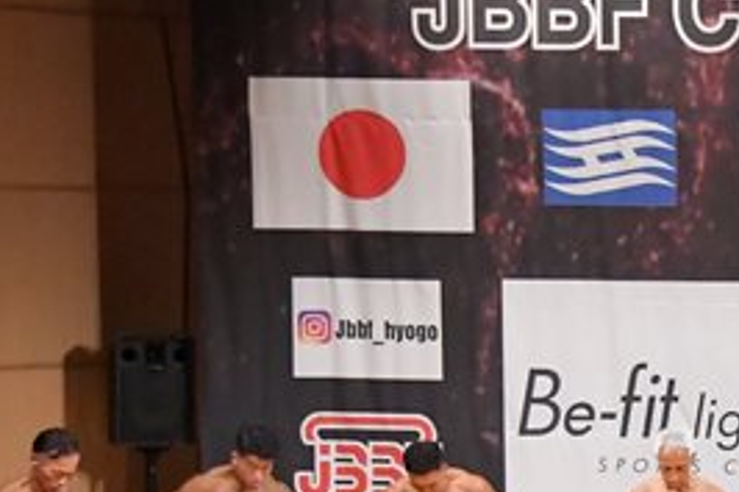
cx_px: 890
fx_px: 5026
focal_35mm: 245
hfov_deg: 8.3
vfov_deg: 5.6
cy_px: 600
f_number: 5.6
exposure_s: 1/400
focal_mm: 56
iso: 10000
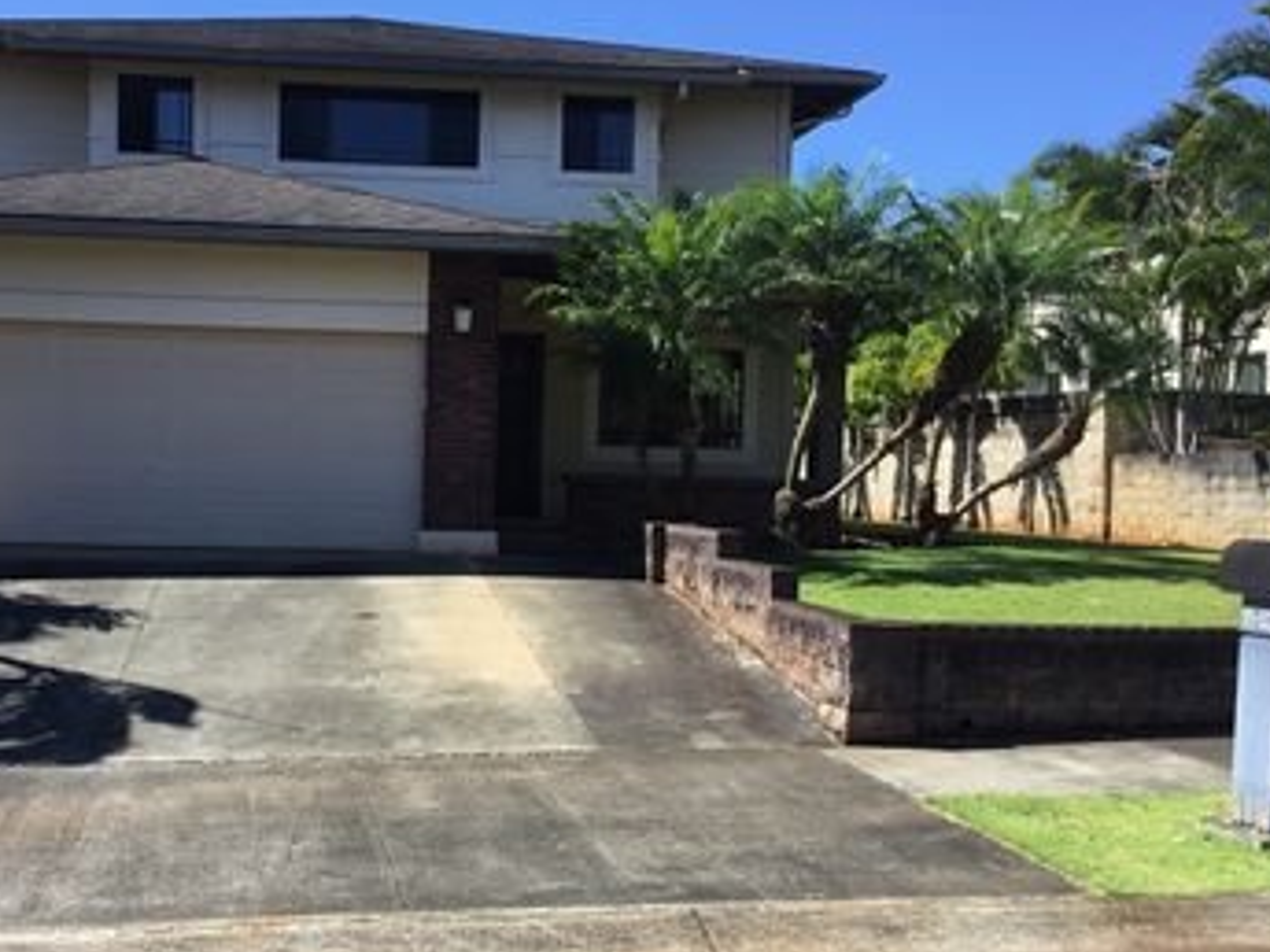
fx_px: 1651
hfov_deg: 41.5
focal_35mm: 45
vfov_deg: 32.2
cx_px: 417
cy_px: 530
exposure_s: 1/754
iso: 25
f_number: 2.4
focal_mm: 3.3
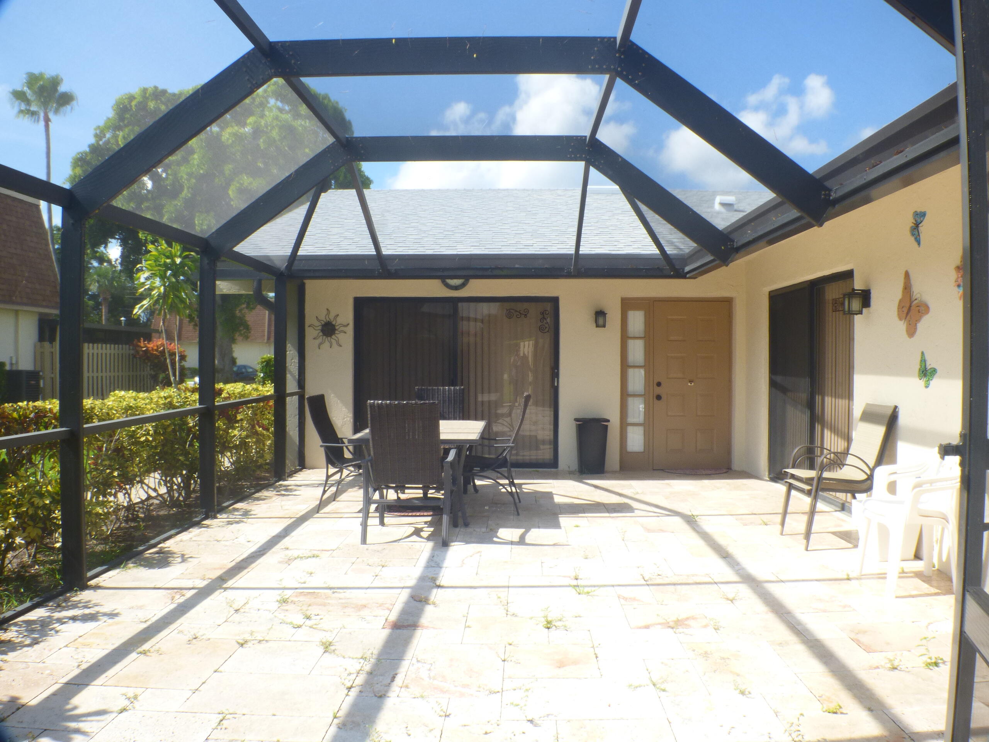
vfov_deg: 39.7
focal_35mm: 36
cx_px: 494
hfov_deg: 51.4
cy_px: 371
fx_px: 1029
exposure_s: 1/60
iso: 100
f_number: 8
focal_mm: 6.47
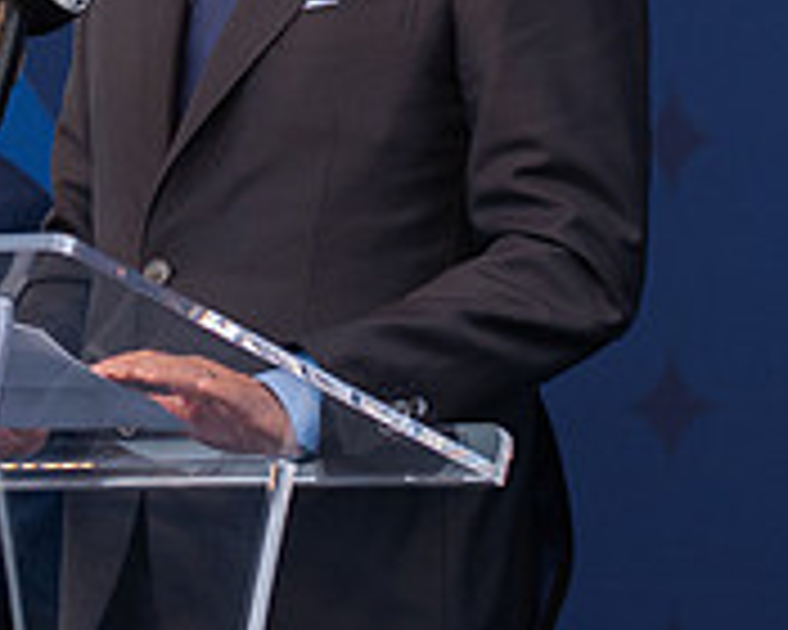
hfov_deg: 3.9
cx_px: 269
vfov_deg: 3.1
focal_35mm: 497
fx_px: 11591
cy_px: -224
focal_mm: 120
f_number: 2.8
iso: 1000
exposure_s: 1/1250
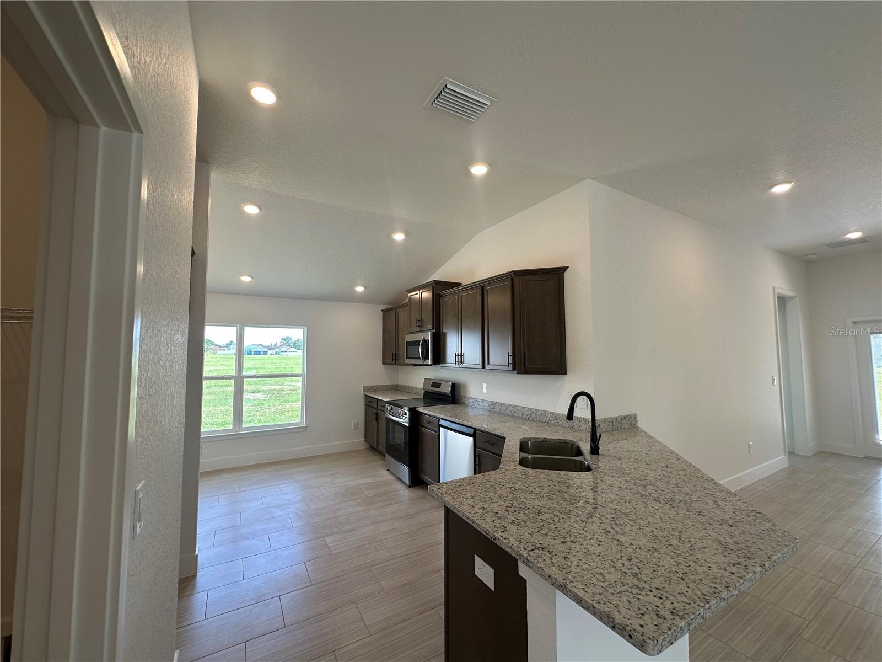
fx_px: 357
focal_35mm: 14
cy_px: 331
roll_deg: +0.0
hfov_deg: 102.1
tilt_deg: +3.8
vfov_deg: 85.7
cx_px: 441
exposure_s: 1/120
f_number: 2.2
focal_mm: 2.22
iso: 80
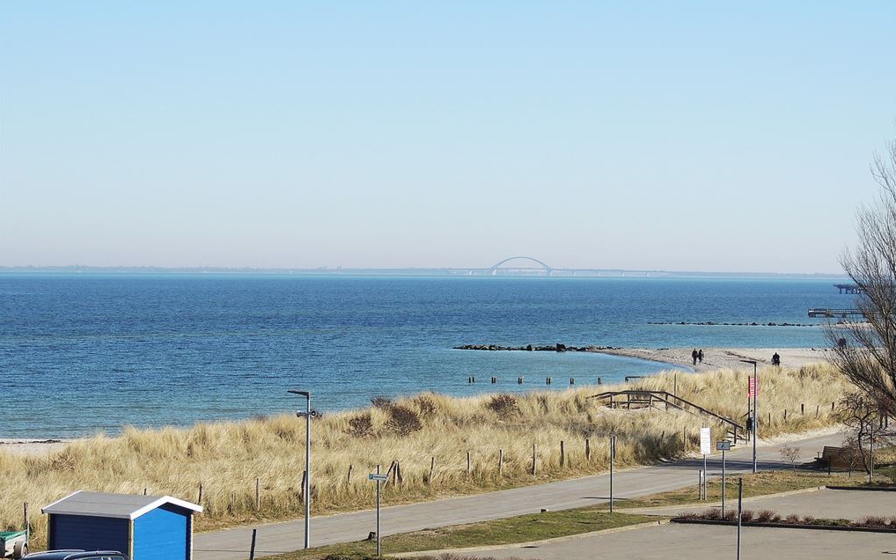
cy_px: 266
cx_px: 449
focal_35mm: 112
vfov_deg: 11.7
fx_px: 2735
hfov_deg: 18.6
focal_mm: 18.7
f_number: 4.2
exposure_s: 1/1250
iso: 100
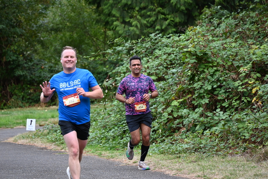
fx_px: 1489
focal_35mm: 200
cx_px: 134
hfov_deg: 10.3
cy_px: 90
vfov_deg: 6.9
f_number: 6.3
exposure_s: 1/250
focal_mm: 200
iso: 500
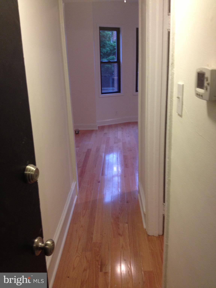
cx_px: 108
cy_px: 144
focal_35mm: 35
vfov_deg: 52.6
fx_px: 291
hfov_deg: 40.7
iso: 100
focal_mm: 4.28
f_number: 2.4
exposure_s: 1/20
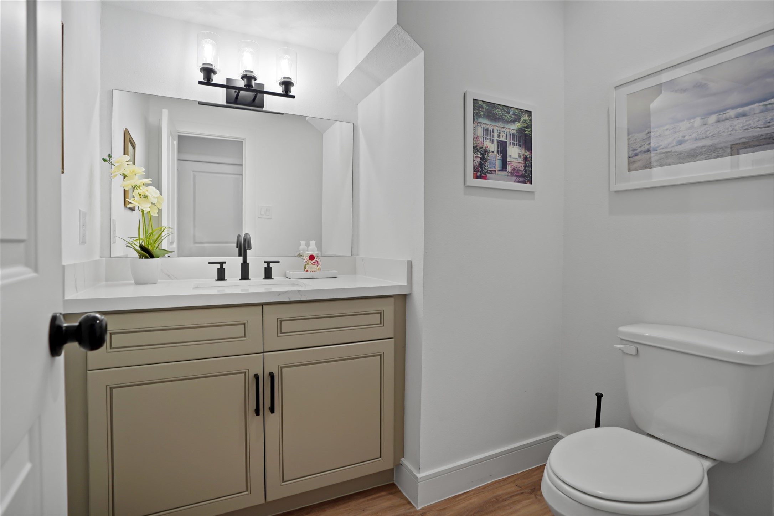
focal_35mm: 17
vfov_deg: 70.4
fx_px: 365
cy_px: 258
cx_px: 387
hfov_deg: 93.3
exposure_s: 1/60
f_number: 4
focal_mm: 17
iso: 200
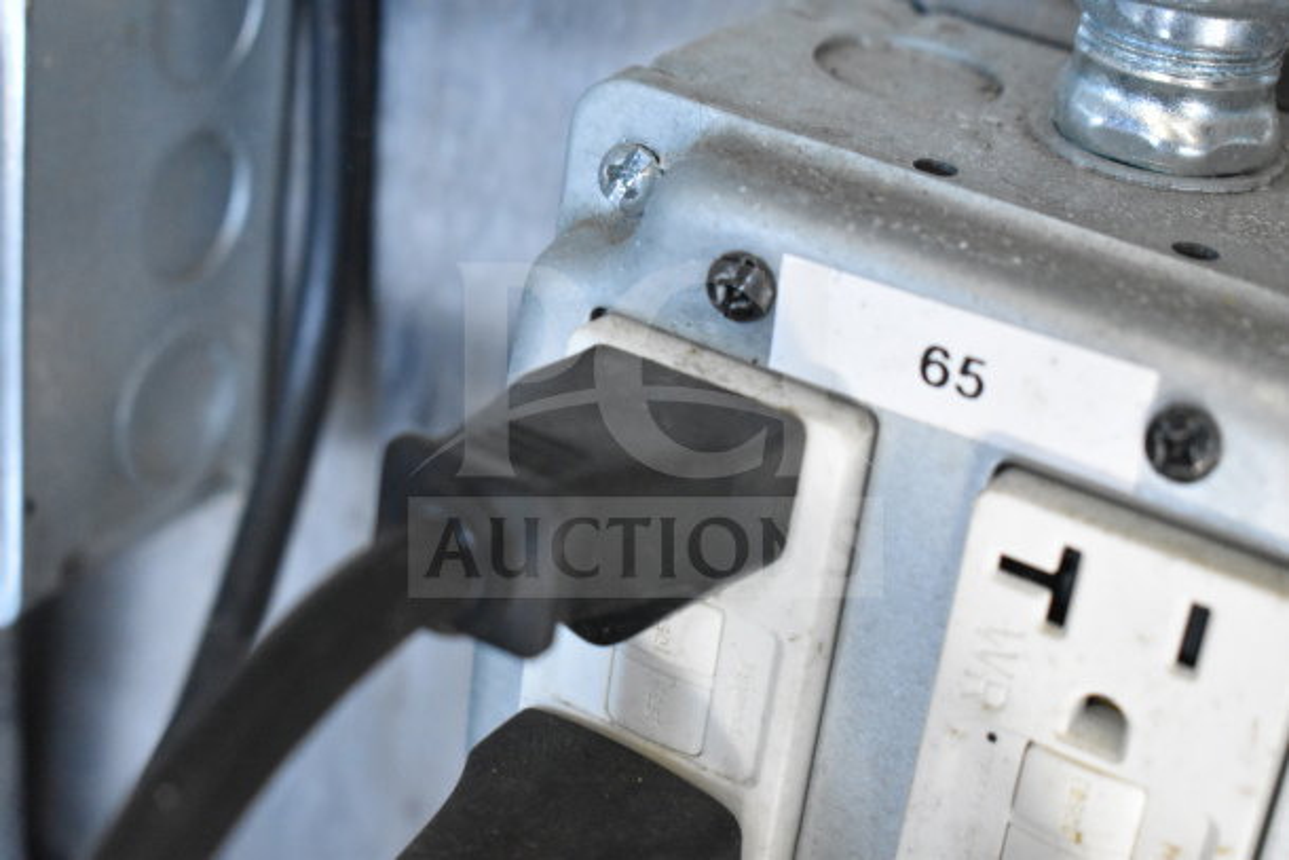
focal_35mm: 69
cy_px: 430
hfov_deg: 29.2
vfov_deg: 19.7
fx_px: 2471
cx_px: 644
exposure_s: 1/80
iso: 5600
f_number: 5.3
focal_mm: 46
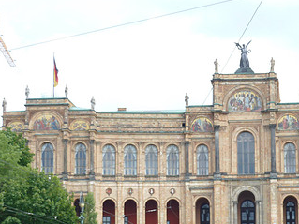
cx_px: 269
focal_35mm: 131
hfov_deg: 14.9
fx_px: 1131
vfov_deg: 11.3
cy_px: 194
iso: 80
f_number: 4.1
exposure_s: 1/250
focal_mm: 11.9
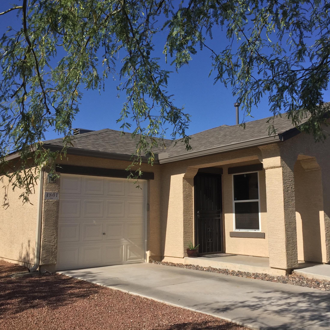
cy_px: 166
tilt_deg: +7.7
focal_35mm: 35
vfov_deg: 47.2
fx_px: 377
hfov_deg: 47.2
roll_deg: +0.0
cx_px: 180
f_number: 2.2
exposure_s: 1/2825
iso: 32
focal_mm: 4.15
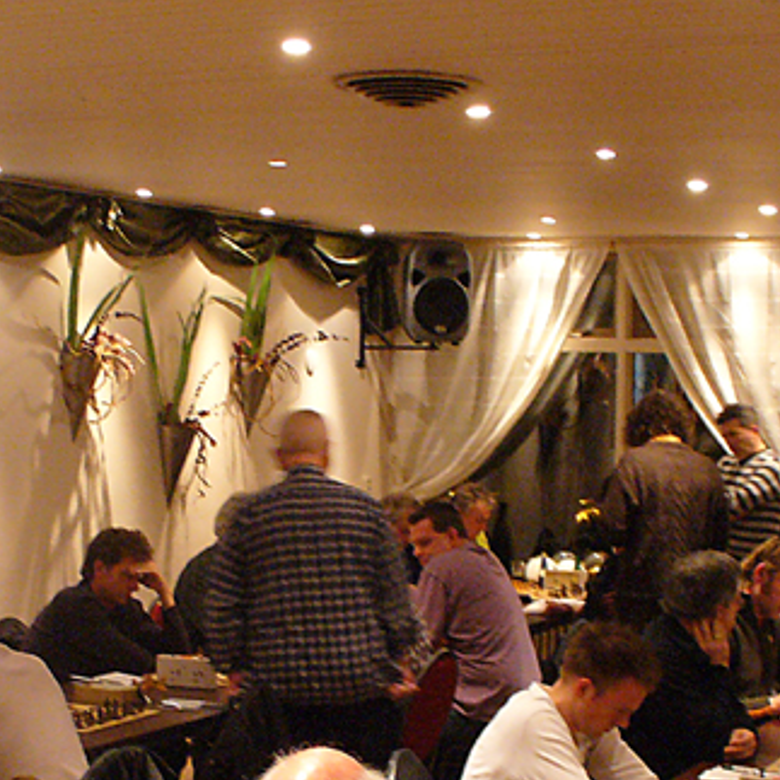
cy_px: 650
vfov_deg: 21.1
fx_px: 2065
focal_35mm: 81
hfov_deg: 21.4
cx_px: 314
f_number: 2.8
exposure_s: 1/8
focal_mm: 6.1
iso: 200
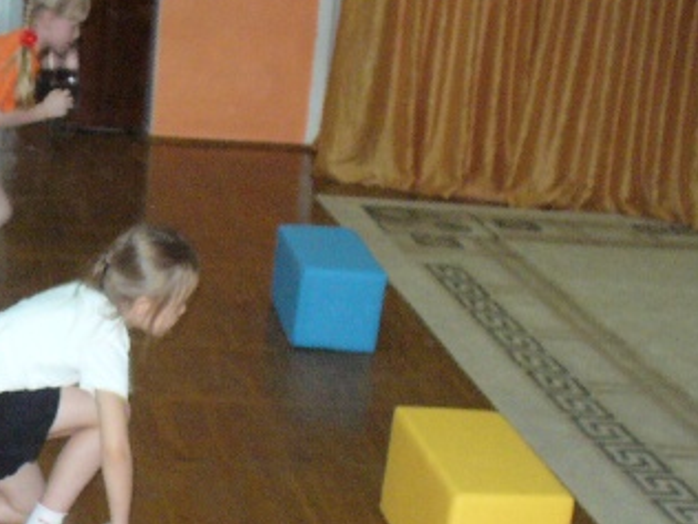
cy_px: 391
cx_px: 4
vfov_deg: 19.5
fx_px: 1512
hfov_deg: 24.8
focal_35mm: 75
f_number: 2.8
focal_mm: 6.1
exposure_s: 1/60
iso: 400
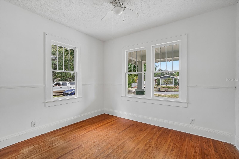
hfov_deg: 100.4
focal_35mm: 15
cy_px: 80
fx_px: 100
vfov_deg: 77.3
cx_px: 120
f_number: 8
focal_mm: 10
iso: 200
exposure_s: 1/30
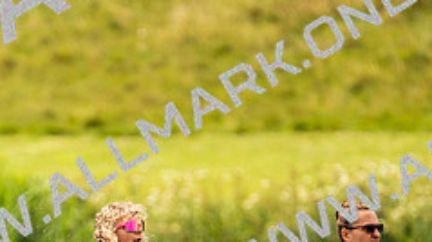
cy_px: 310
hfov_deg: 1.4
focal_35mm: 1526
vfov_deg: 0.8
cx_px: 96
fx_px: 17467
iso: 320
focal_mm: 600
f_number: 6.3
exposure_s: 1/2000
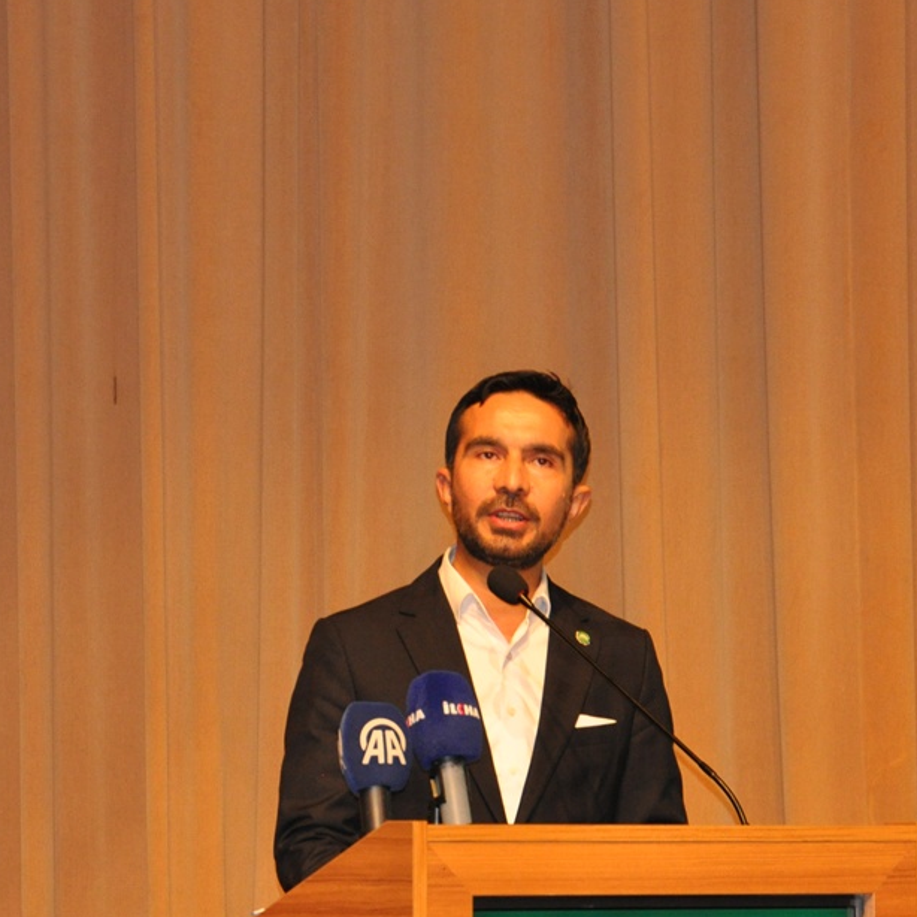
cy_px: 612
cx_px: 454
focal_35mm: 187
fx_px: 5605
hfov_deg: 9.4
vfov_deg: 9.3
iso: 800
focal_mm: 66
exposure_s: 1/60
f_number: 5.3
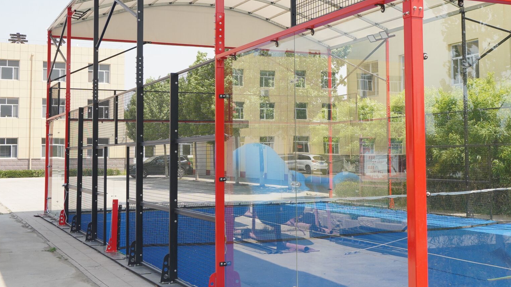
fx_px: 691
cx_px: 316
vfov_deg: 23.4
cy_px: 101
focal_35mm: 51
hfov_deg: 40.3
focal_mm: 25
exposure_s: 1/160
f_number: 7.1
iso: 100
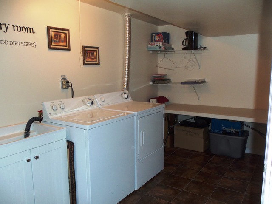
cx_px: 136
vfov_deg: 48.2
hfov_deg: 61.7
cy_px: 102
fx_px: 228
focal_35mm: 29
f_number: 3.4
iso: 100
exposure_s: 1/30
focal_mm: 5.2
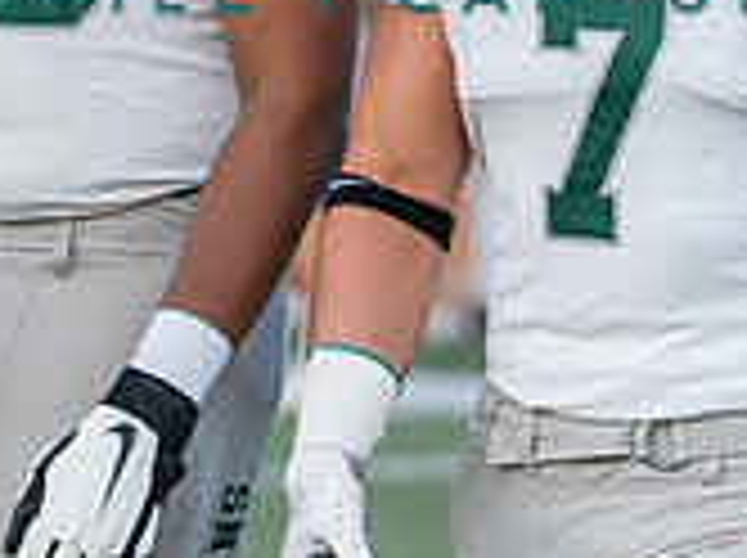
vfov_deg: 3.7
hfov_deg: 4.9
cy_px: -205
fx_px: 8619
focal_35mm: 400
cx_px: -225
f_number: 2.8
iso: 200
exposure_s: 1/320
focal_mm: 119
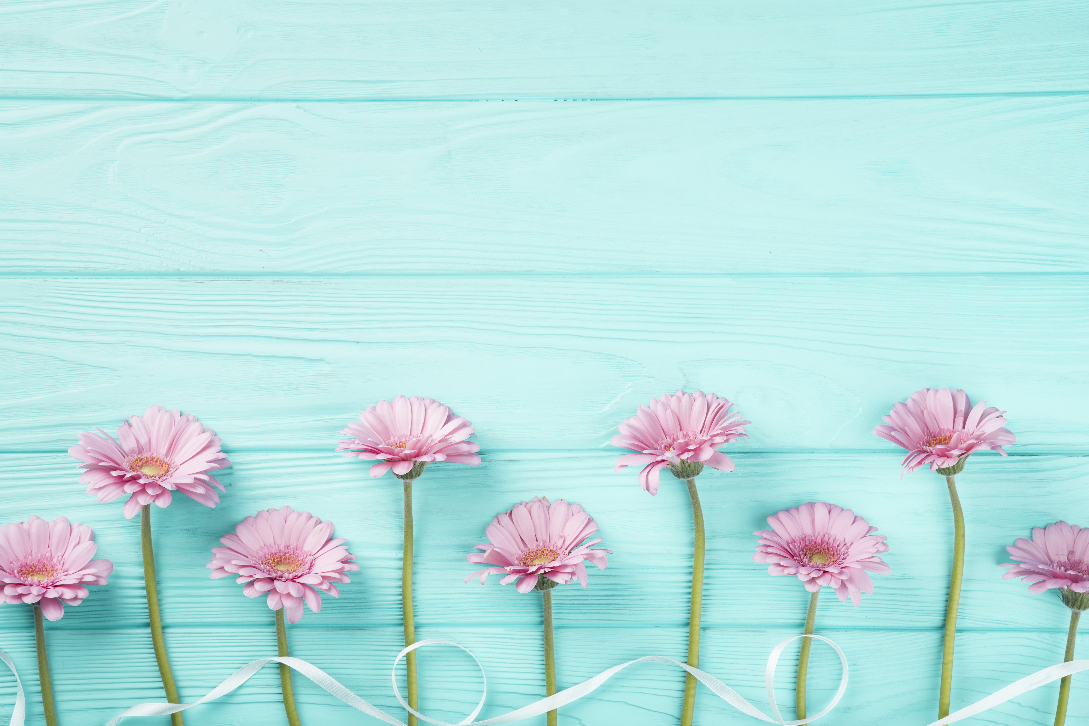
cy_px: 363
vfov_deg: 20.0
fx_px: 2057
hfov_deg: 29.7
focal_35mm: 68
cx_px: 544
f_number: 11
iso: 100
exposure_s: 1/160
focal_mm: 68
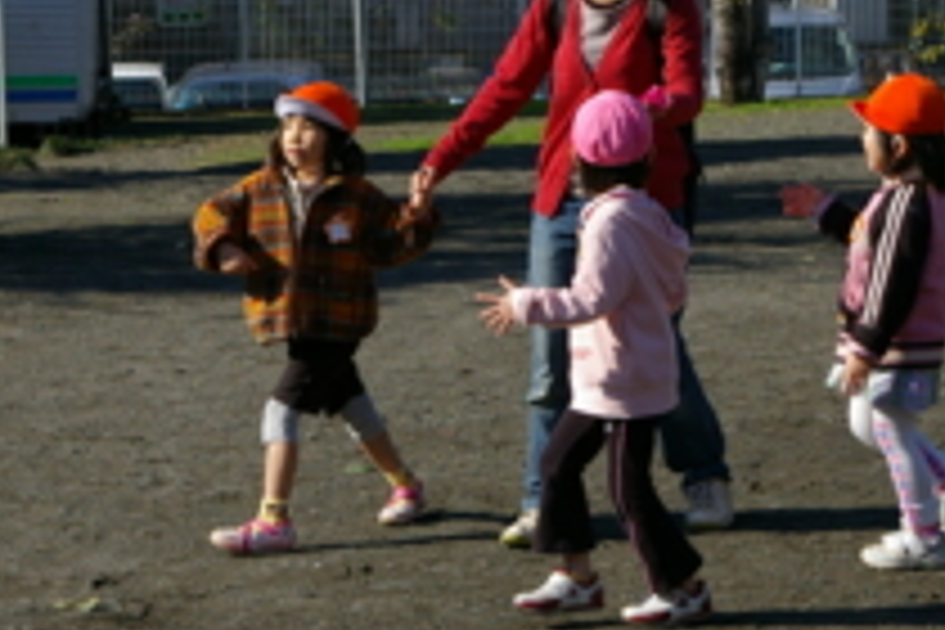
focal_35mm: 157
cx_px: 576
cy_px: 124
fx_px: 4120
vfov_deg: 8.7
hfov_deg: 13.1
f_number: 9.5
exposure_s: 1/250
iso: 200
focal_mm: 55
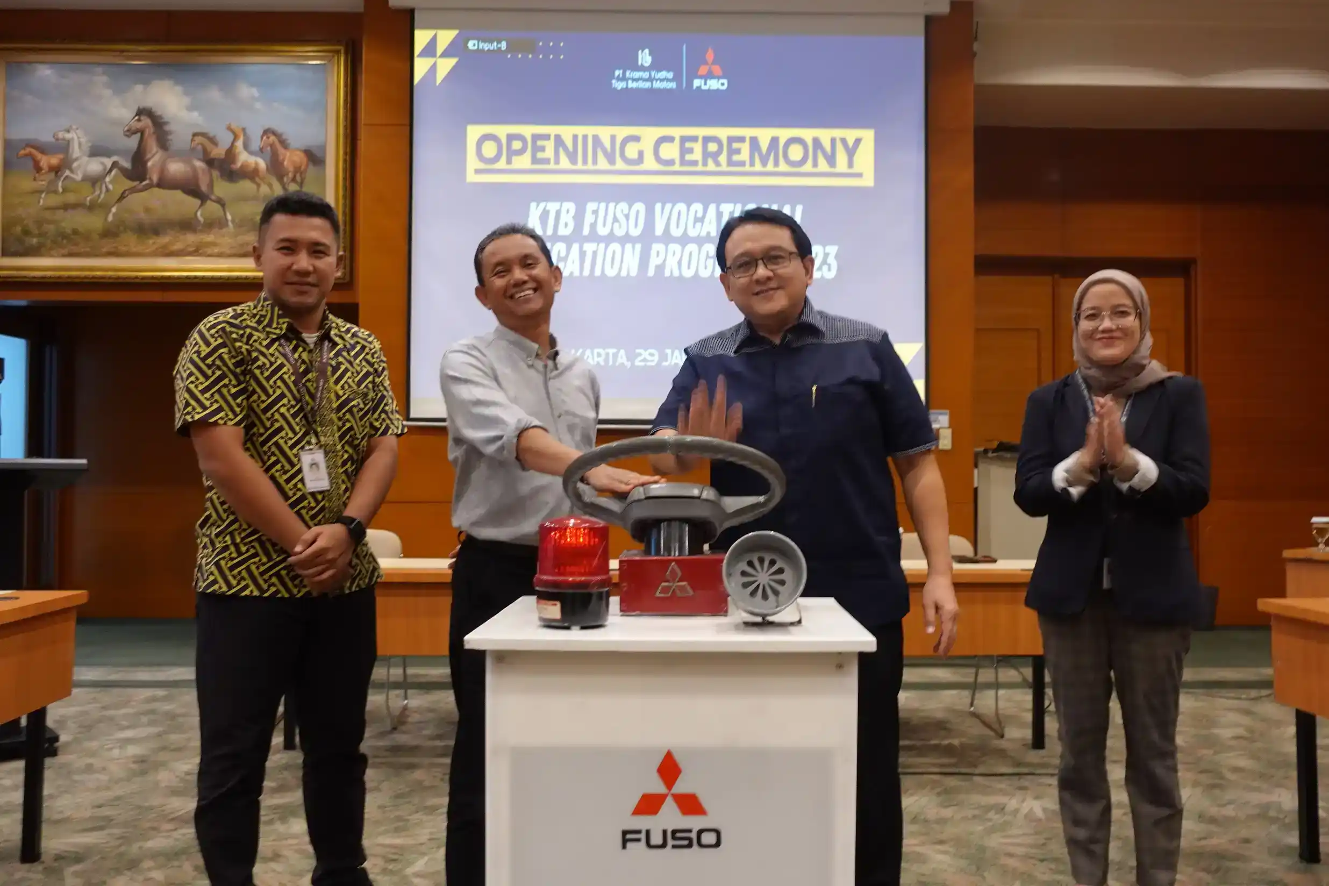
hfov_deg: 60.3
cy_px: 443
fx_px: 1144
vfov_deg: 42.3
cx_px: 664
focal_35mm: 31
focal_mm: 11.92
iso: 800
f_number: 2.5
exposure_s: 1/25
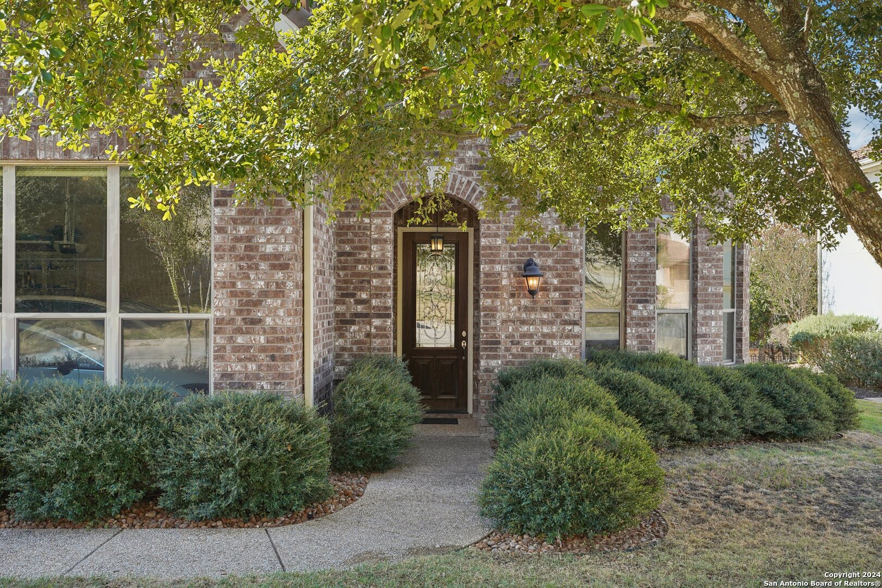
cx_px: 441
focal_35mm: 35
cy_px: 294
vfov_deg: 37.9
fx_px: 857
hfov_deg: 54.4
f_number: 8
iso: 125
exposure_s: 1/40
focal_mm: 35
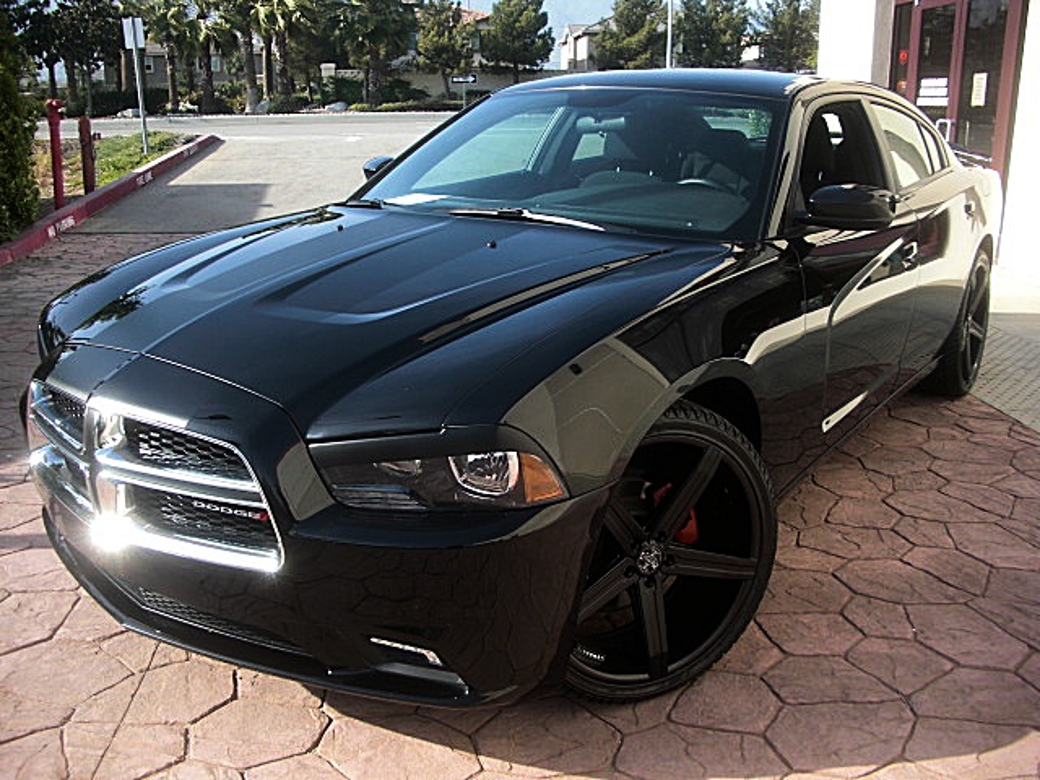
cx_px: 520
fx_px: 1082
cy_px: 390
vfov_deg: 39.7
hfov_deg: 51.4
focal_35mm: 36
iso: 50
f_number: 2.8
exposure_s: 1/320
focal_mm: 6.3
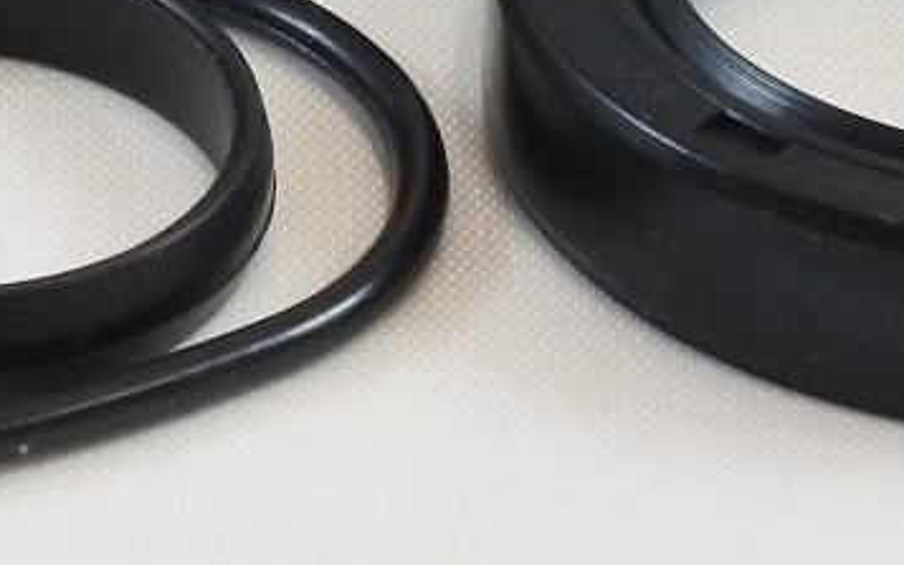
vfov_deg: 3.5
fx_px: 9163
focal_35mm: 372
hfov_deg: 5.6
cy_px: 4
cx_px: -232
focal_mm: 24
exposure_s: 1/125
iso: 560
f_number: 5
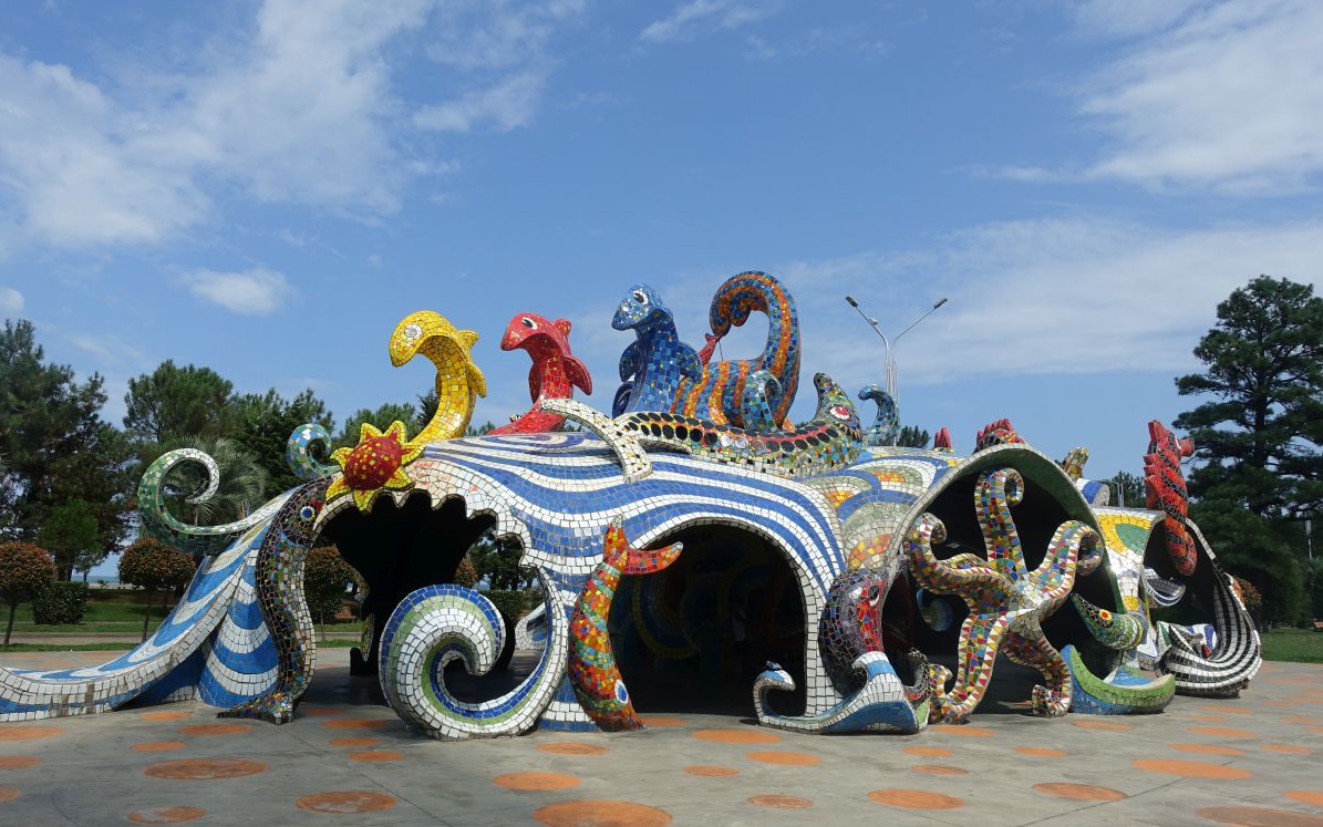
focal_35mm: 28
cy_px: 424
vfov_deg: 44.5
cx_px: 569
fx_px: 1010
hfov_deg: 66.2
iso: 125
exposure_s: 1/100
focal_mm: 8.8
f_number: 5.6
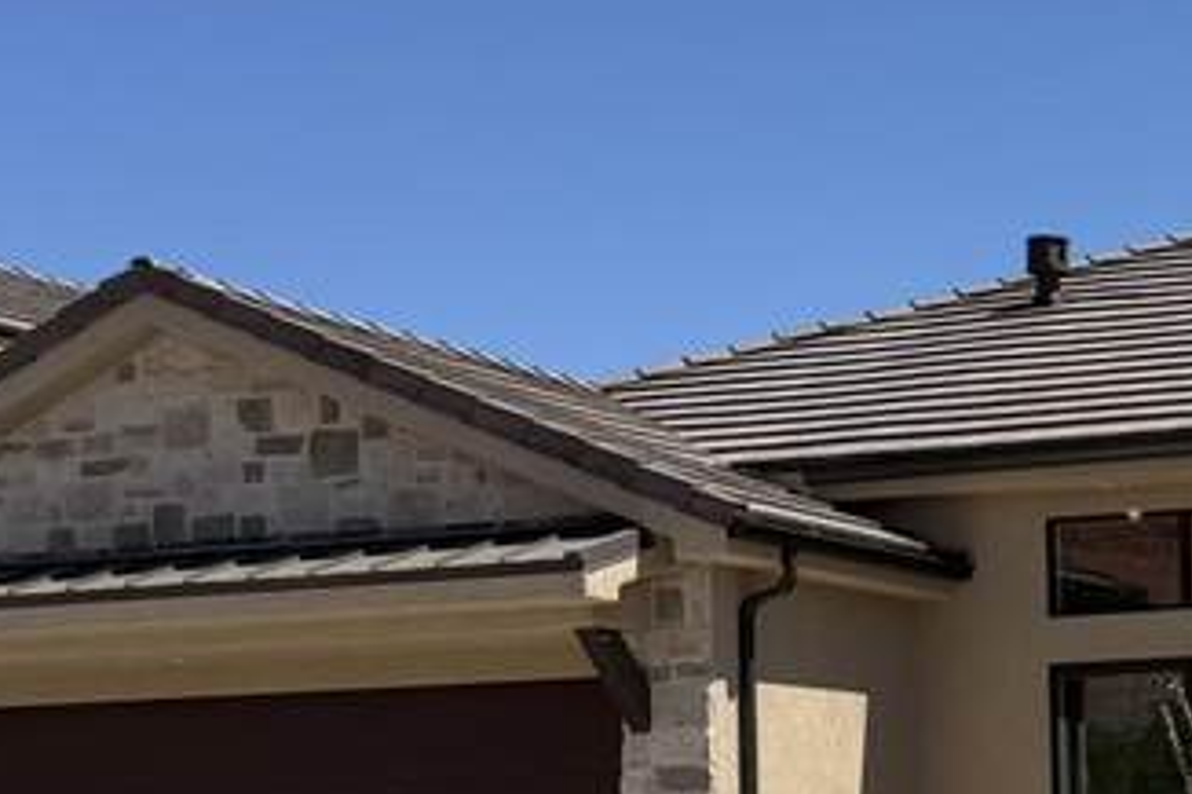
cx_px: 1148
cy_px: 893
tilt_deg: -0.7
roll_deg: +2.1
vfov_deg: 13.6
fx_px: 3243
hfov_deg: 20.3
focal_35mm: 98
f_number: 1.78
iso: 80
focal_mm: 6.76
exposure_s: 1/6173
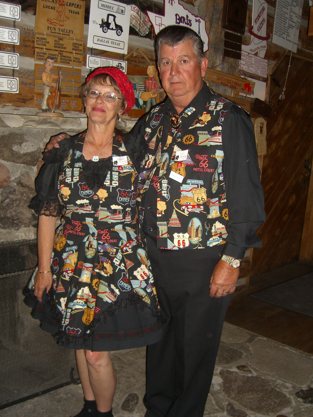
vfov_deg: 49.0
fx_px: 458
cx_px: 156
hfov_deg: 37.7
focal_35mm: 38
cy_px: 208
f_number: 2.8
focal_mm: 7.9
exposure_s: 1/60
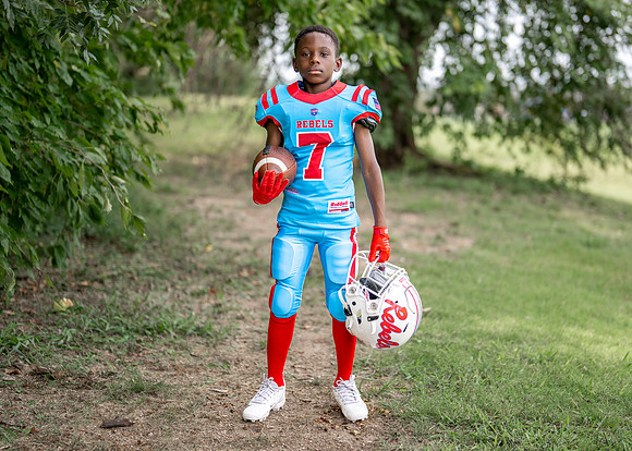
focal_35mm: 66
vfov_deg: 21.5
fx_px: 1190
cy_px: 201
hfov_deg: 29.7
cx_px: 346
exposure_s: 1/2000
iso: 100
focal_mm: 50
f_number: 1.2
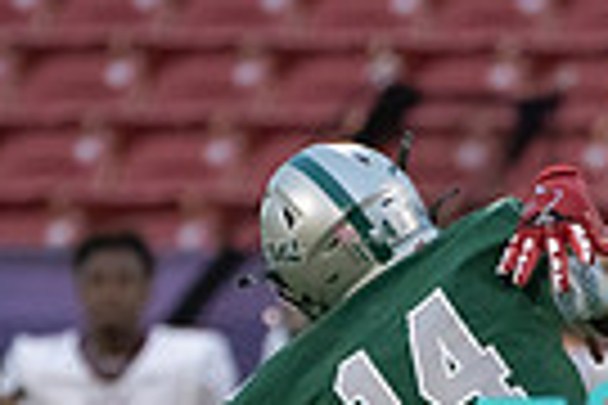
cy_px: 596
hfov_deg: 1.2
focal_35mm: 1713
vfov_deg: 0.8
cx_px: 540
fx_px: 28928
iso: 6400
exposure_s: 1/1250
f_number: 5.6
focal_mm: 400
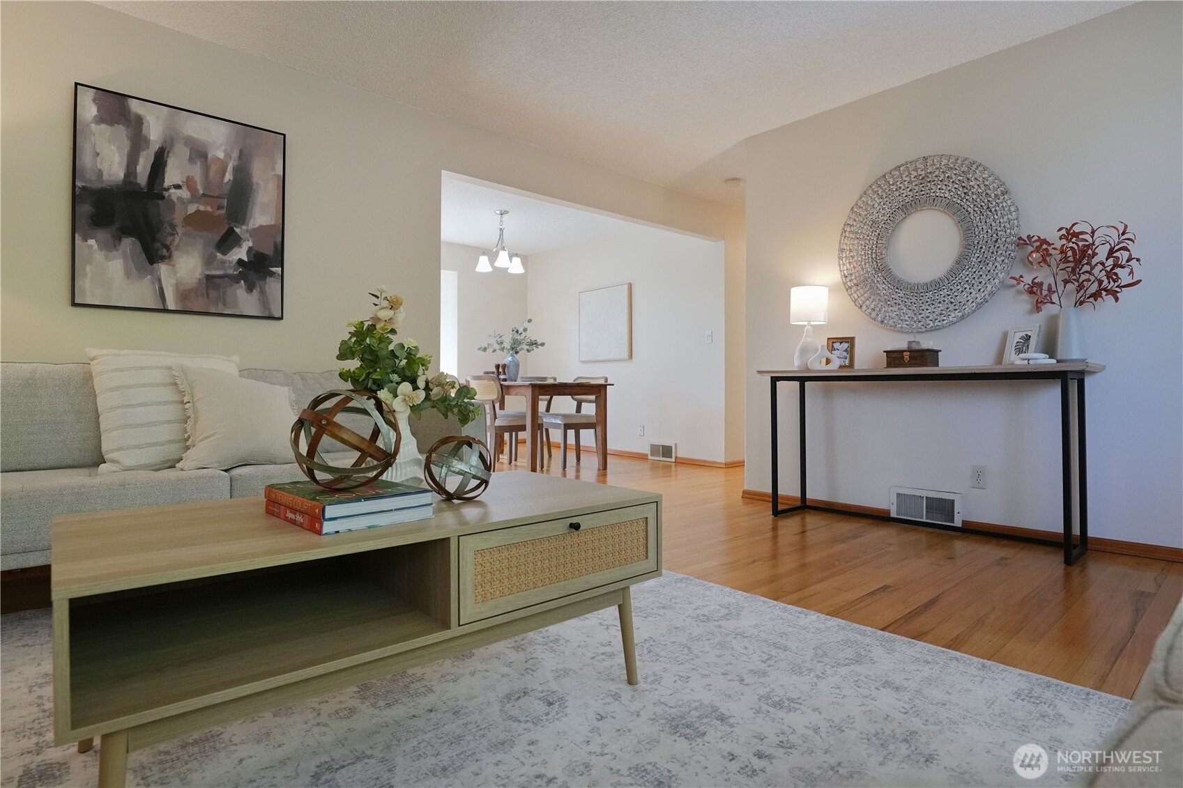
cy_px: 394
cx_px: 592
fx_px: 591
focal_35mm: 18
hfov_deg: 90.0
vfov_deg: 67.4
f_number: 4
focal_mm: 12
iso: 1000
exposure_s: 1/160
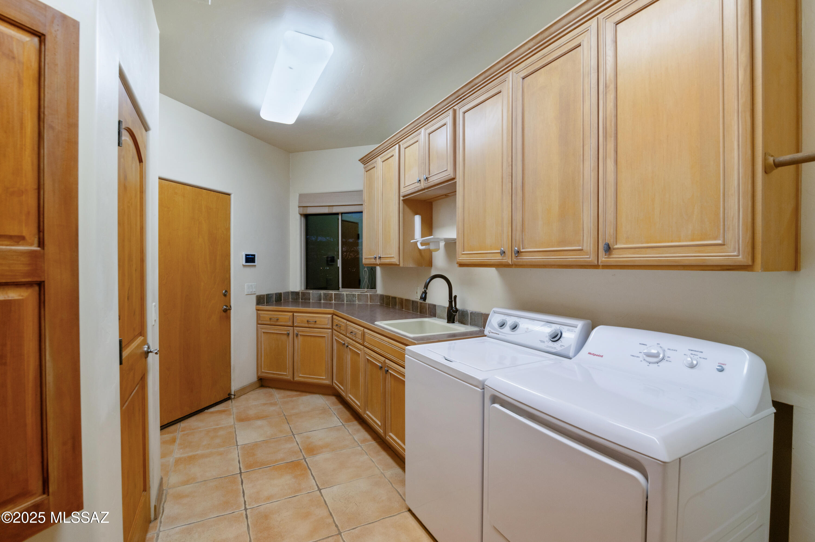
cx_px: 408
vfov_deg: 73.7
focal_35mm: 16
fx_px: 362
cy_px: 271
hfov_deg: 96.8
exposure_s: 1/8
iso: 640
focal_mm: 16
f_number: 10
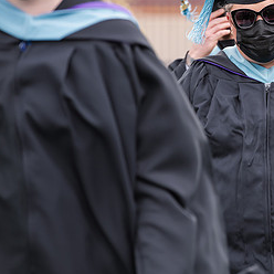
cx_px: 264
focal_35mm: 387
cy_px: 86
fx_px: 3466
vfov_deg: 4.5
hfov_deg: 4.5
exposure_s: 1/640
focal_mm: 195
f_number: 4.5
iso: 500
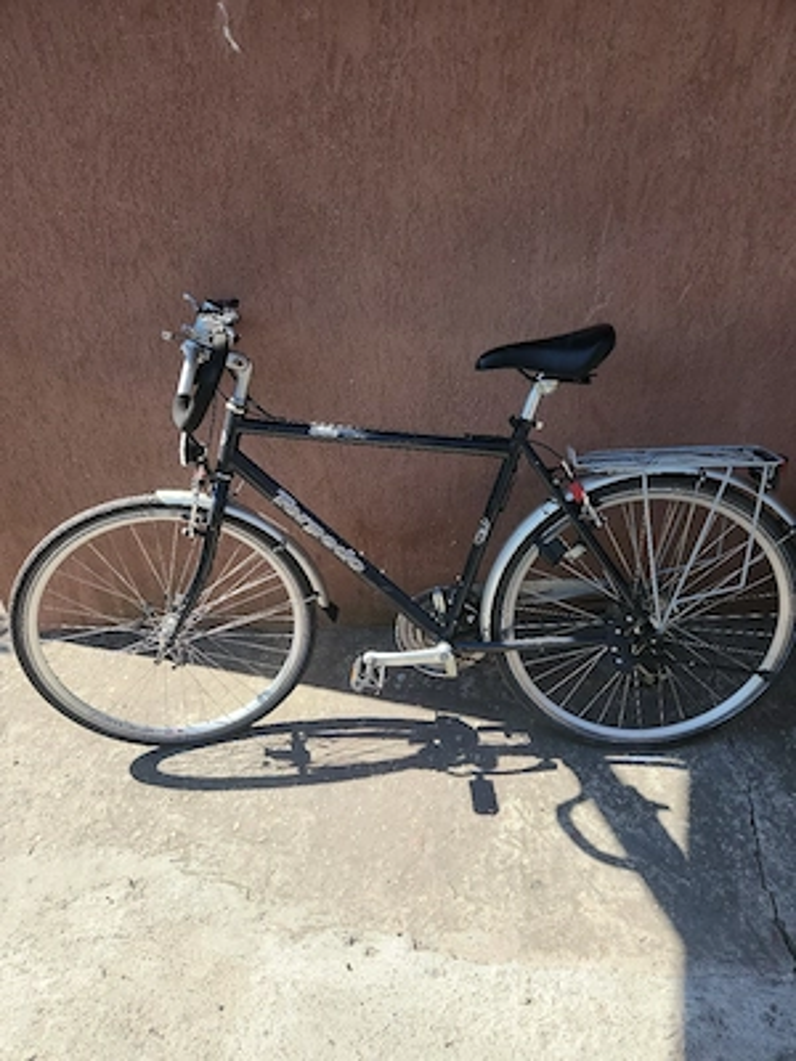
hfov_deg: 58.9
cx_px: 398
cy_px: 530
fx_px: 705
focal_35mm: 23
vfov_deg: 73.9
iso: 20
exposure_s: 1/833
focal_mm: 5.4
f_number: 1.8
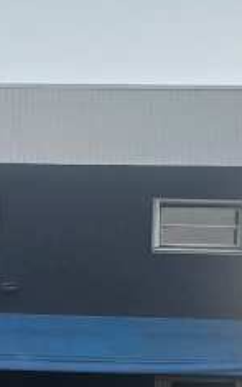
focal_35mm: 83
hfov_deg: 15.3
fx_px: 875
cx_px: -30
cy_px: 399
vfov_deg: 23.7
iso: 125
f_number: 1.7
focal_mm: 6.3
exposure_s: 1/180
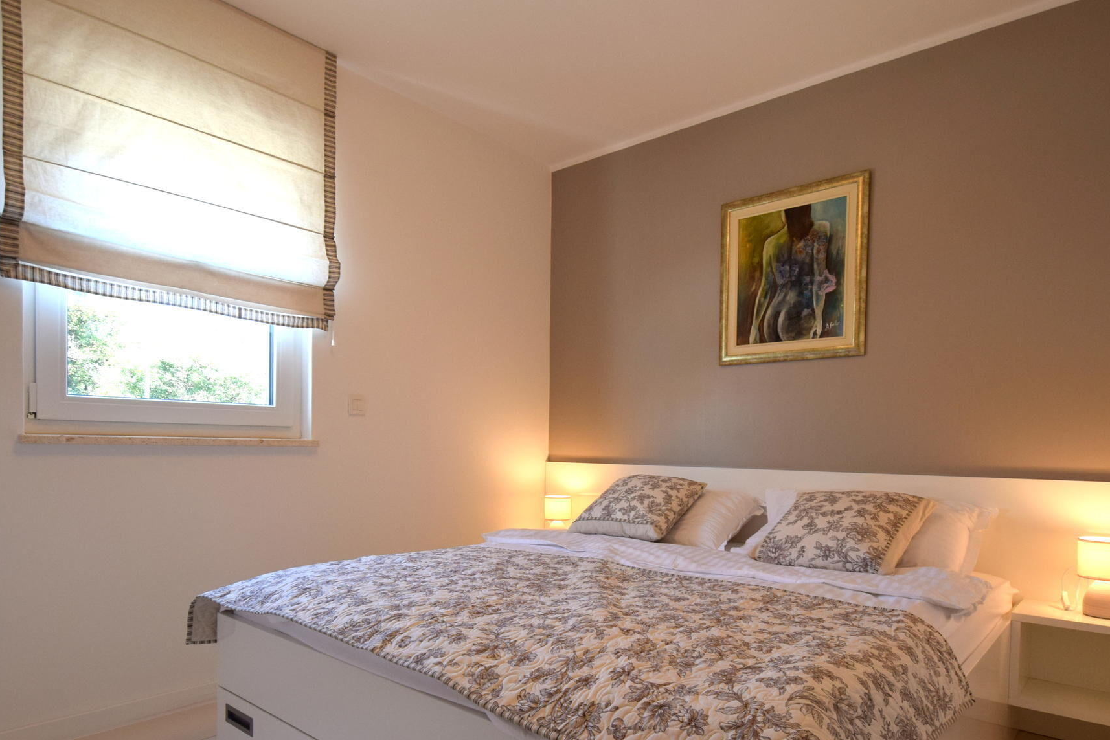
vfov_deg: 59.0
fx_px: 648
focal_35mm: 21
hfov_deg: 81.2
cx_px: 545
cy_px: 445
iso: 400
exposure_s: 1/100
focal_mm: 10
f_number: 5
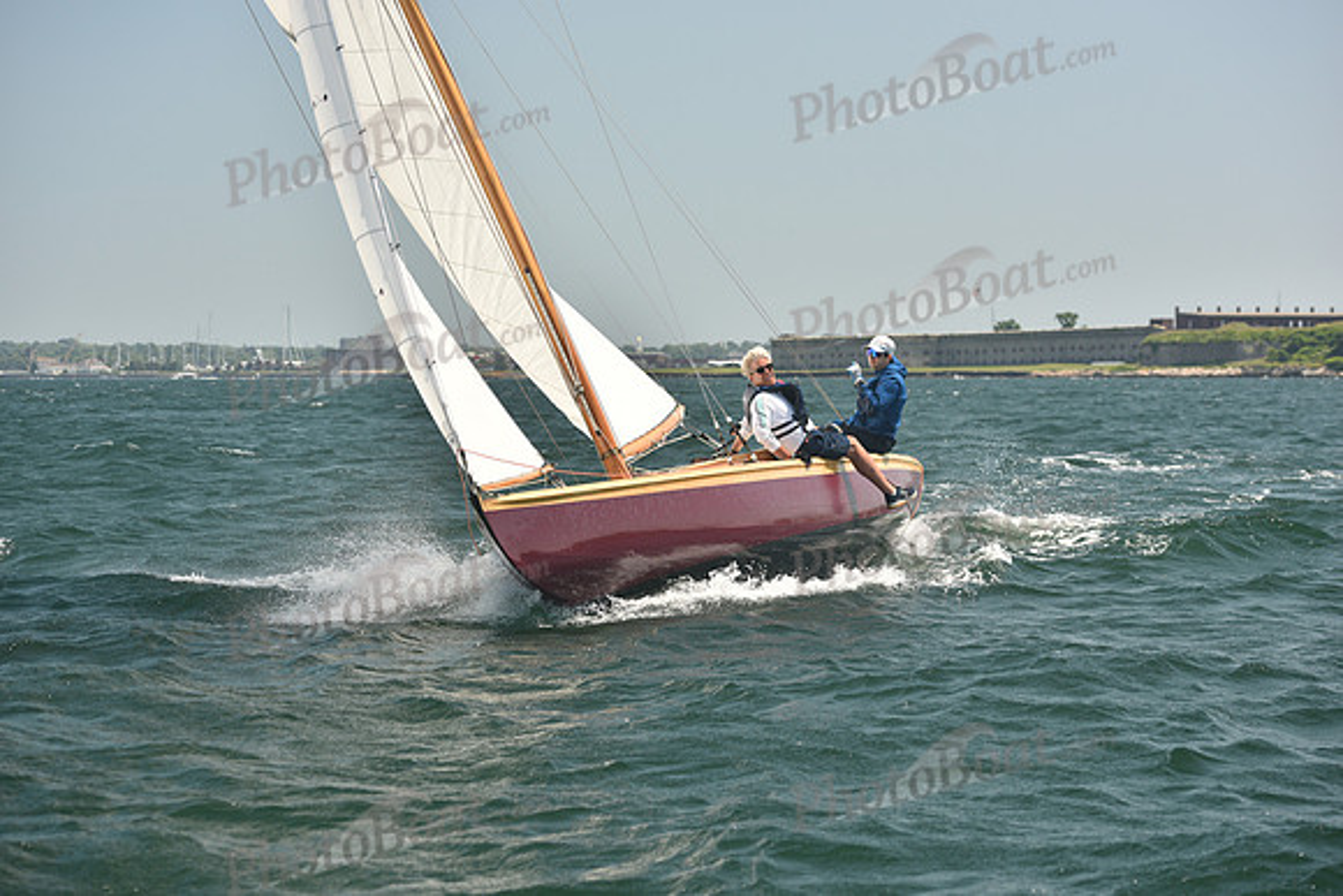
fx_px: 3358
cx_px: 672
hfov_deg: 22.6
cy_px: 448
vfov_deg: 15.2
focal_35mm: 90
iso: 250
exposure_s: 1/640
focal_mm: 90
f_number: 5
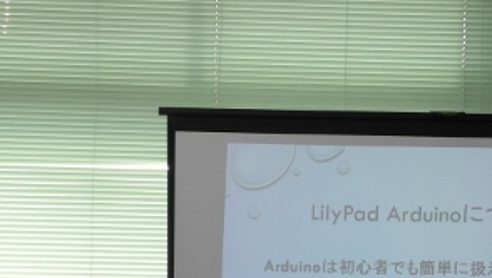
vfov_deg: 7.5
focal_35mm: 161
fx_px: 2102
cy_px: 389
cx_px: 181
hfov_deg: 13.3
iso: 140
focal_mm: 14.5
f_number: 4
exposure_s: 1/100
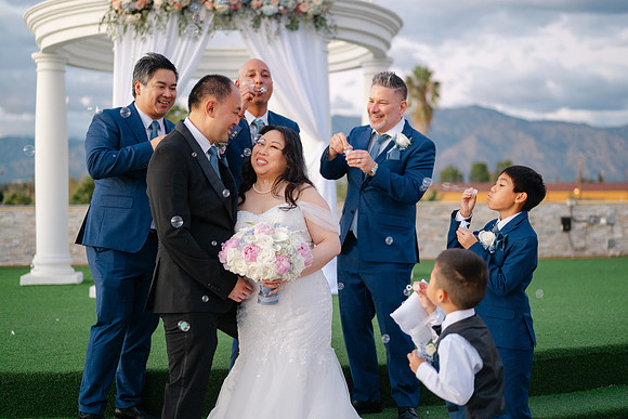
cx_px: 328
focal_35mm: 53
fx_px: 919
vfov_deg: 25.7
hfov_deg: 37.7
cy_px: 203
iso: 400
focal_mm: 50
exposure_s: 1/125
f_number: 1.8
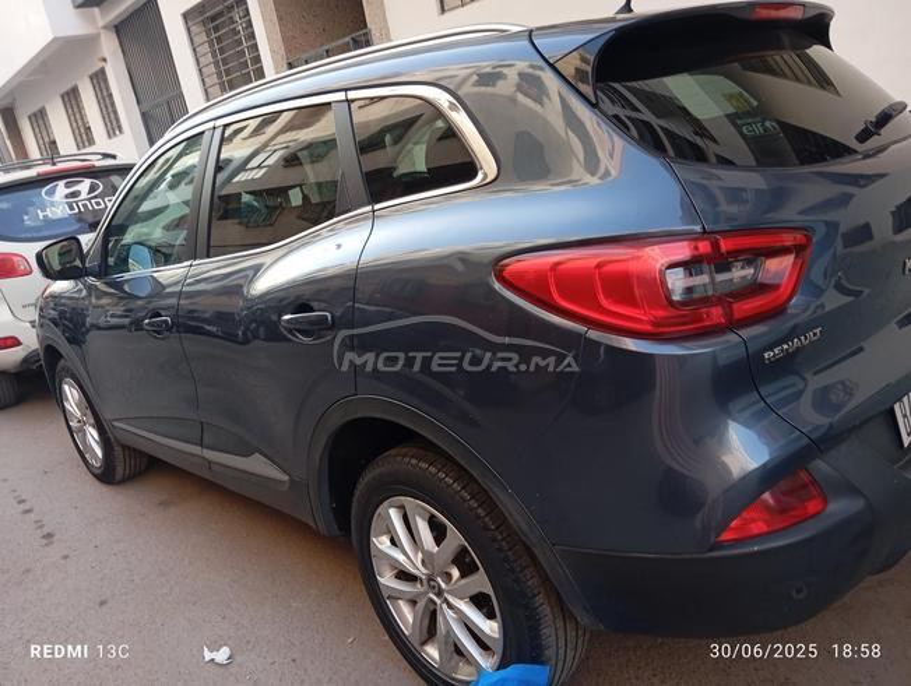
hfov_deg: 63.4
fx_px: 738
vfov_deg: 49.9
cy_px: 343
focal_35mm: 28
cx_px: 456
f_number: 1.8
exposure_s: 1/100
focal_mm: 4.22
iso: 185
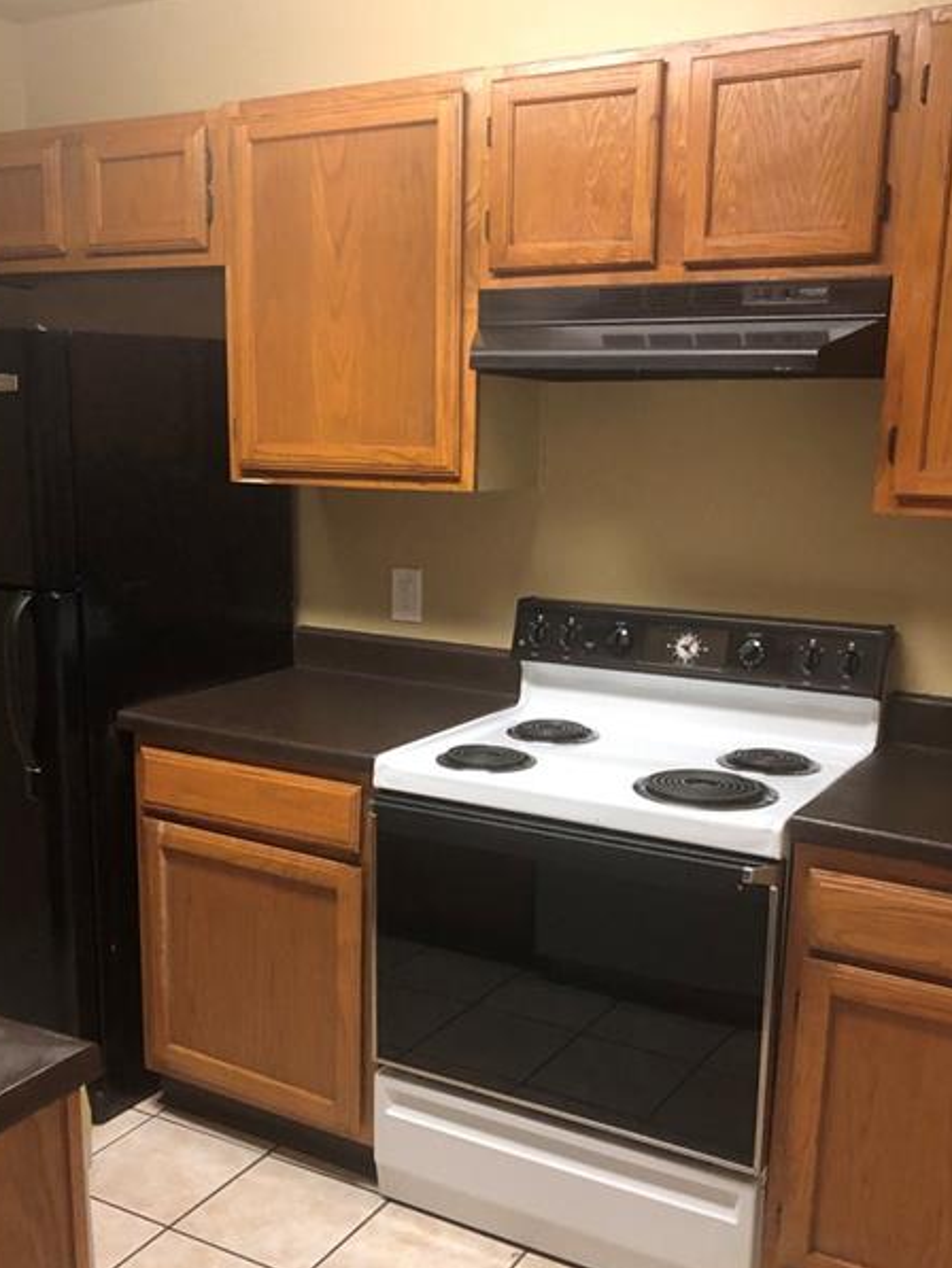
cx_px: 446
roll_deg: +1.1
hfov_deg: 39.7
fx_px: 1320
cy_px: 741
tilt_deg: -14.6
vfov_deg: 51.1
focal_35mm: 36
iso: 100
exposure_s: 1/15
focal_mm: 3.99
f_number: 1.8
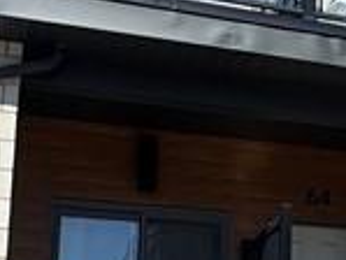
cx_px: 423
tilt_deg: +12.2
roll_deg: +1.9
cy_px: 253
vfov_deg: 15.2
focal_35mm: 96
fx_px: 960
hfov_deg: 19.2
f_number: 2.2
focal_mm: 2.22
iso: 50
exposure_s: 1/1709
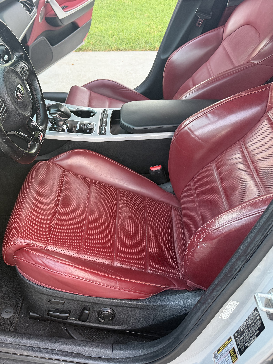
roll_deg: -2.7
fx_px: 347
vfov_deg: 55.3
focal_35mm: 33
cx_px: 56
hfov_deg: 41.2
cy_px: 184
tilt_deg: -40.3
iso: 320
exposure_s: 1/60
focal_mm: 6.76
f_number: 1.78
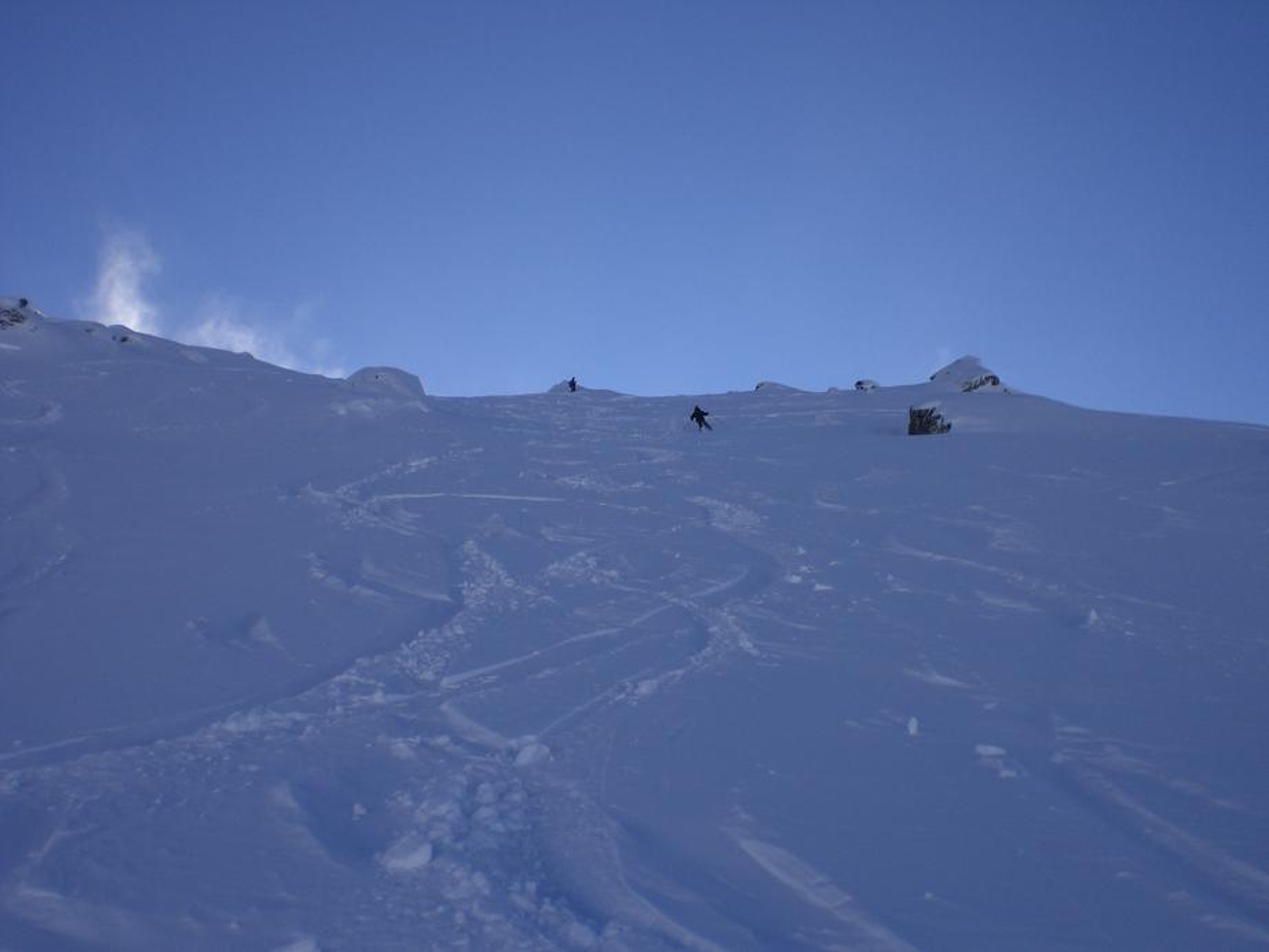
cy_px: 476
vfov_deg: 37.7
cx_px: 634
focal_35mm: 38
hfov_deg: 49.0
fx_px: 1393
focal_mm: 6.3
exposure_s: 1/640
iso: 50
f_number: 4.4
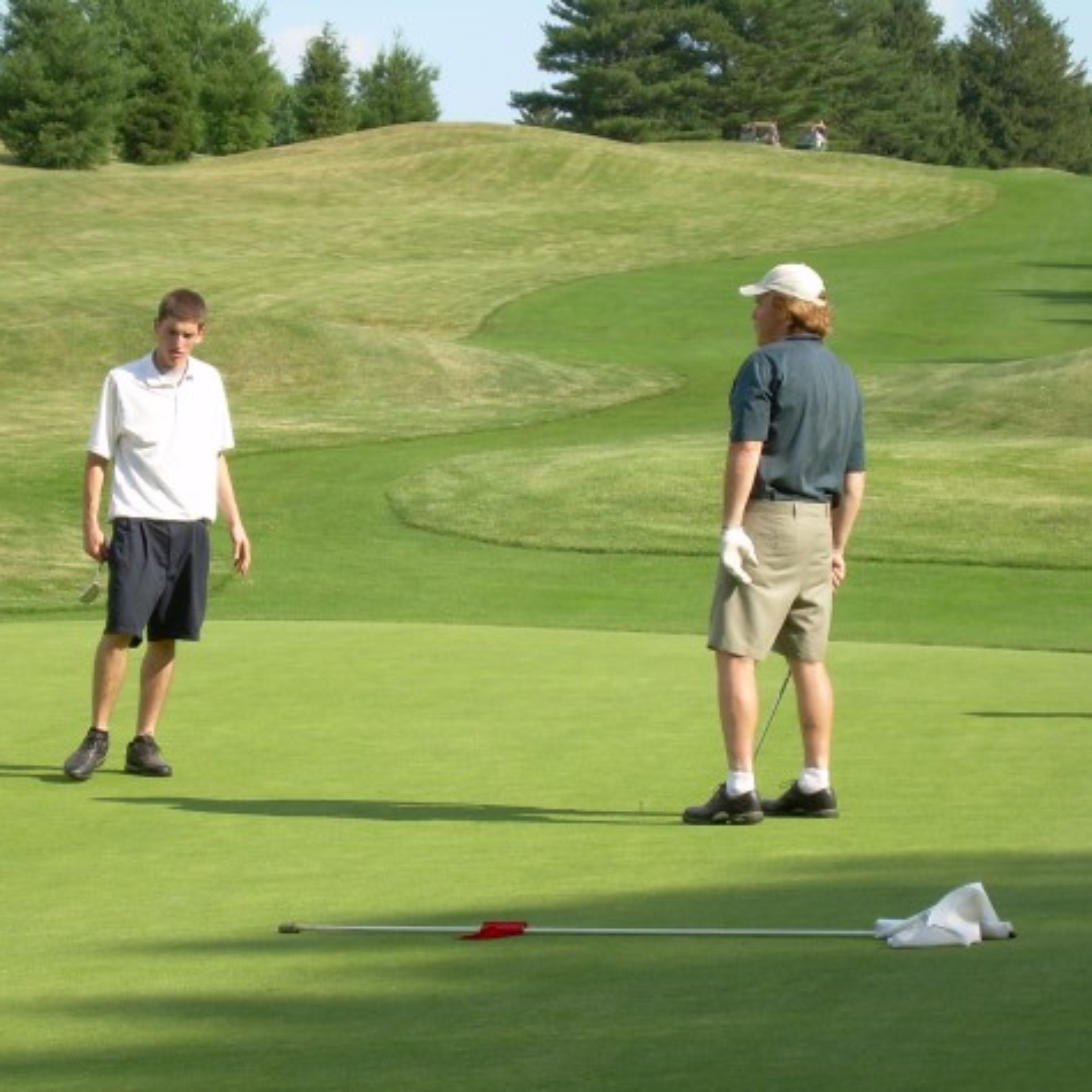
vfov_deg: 13.3
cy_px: 549
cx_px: 469
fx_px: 4675
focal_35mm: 131
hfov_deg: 13.3
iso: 50
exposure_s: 1/250
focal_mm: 18.9
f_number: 4.9
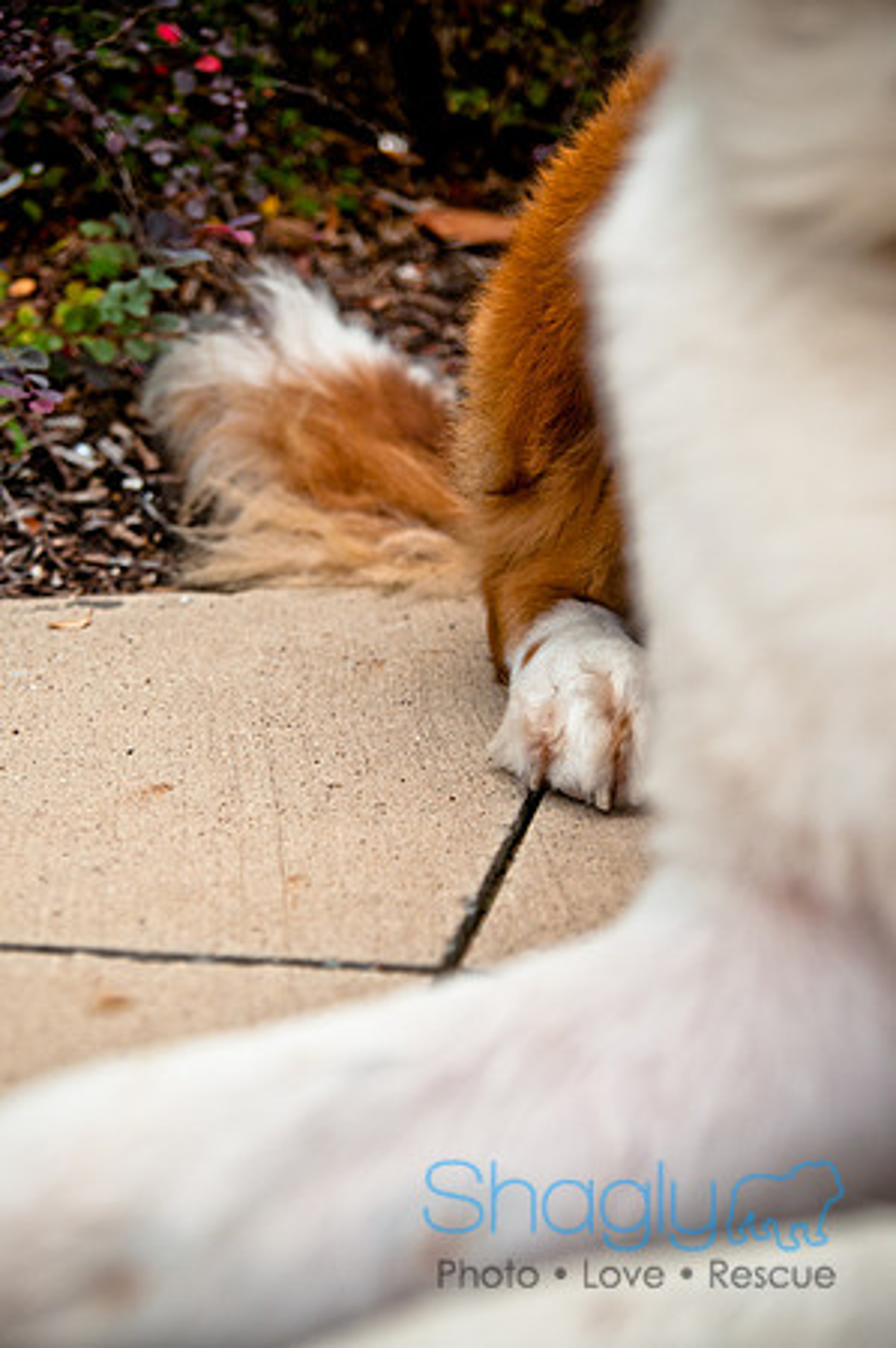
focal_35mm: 63
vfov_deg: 31.9
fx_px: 2357
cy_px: 674
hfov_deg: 21.5
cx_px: 448
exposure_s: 1/800
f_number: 3.2
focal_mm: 42
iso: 400
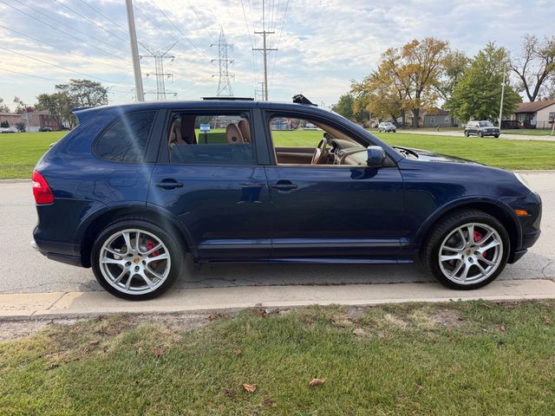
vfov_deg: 56.8
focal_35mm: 24
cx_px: 278
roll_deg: +0.6
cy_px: 208
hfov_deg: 71.6
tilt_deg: -13.3
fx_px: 385
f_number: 1.78
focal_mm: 6.76
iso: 100
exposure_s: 1/2611
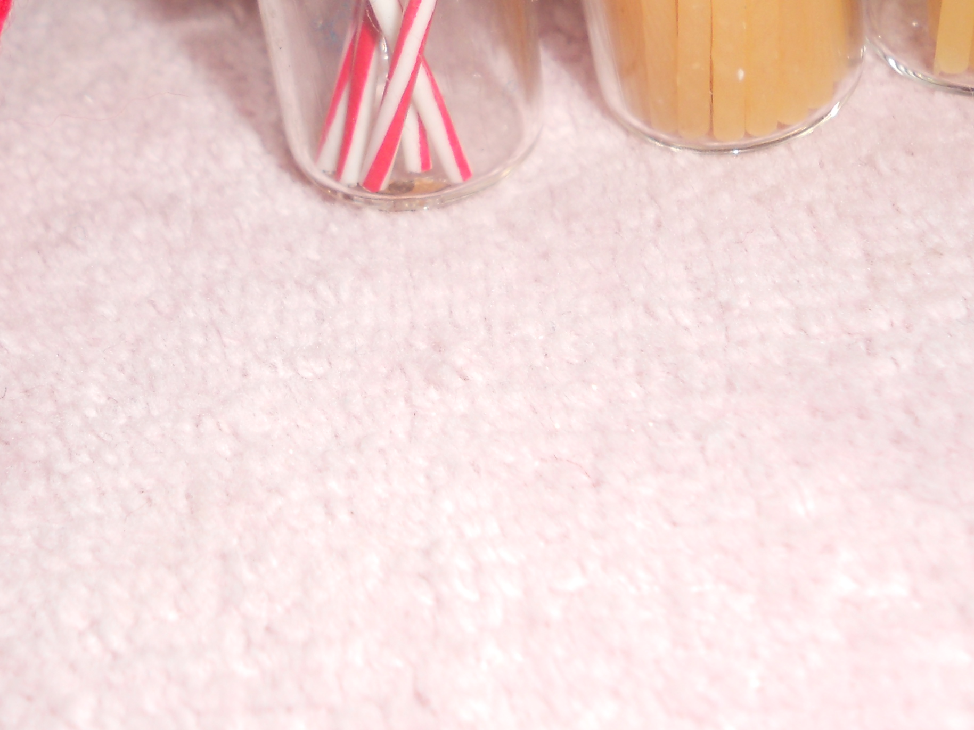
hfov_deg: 27.7
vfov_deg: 20.7
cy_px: 126
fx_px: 1969
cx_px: 349
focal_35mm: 70
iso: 80
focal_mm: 5.8
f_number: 8.8
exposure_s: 1/25
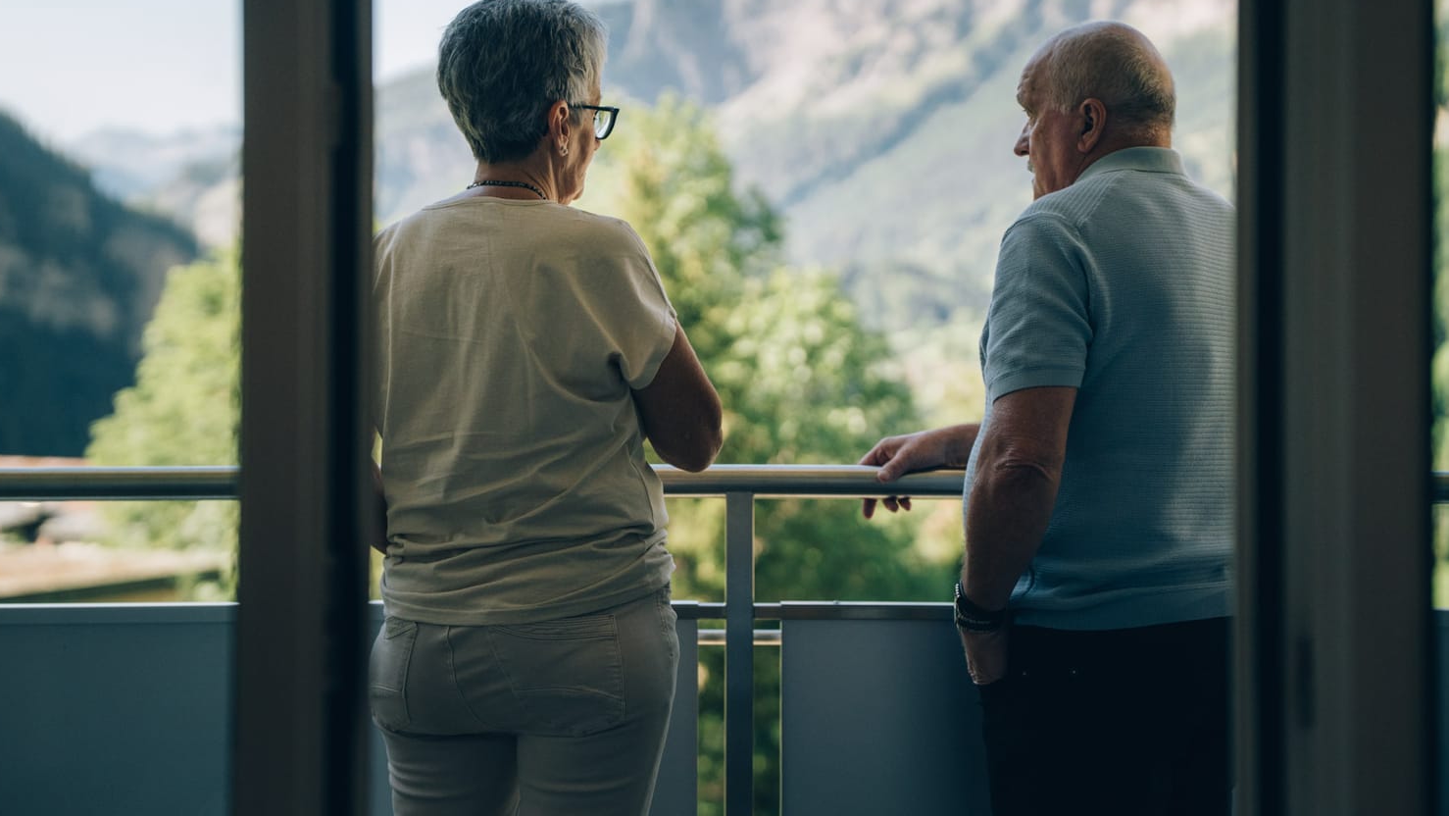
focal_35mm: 76
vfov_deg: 15.9
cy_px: 296
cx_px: 692
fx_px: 2921
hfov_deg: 27.9
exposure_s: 1/4000
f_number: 2.5
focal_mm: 66
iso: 1250
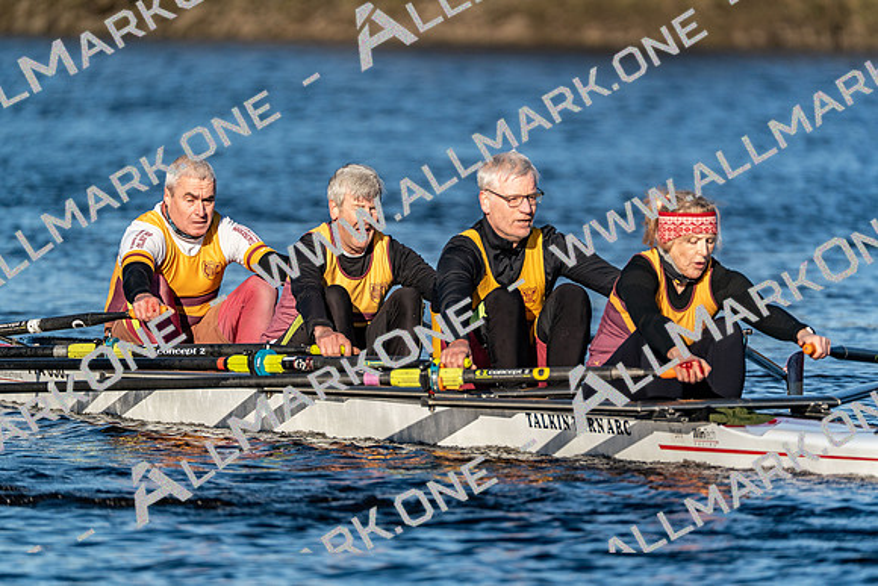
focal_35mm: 600
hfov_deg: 3.4
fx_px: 14636
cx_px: 439
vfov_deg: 2.3
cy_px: 293
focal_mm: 600
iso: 400
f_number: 6.3
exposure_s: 1/2000
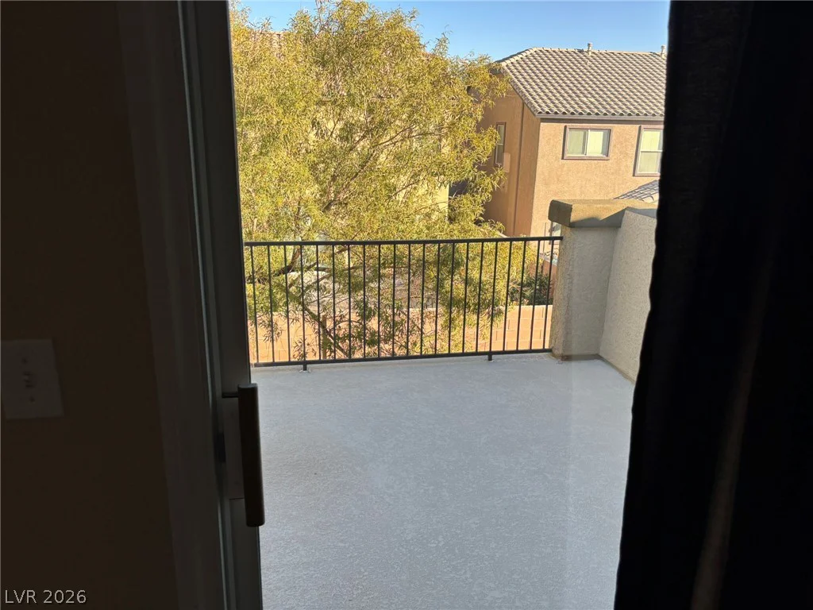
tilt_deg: -16.4
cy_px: 305
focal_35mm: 26
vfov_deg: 53.1
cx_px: 406
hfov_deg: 67.3
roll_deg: -1.7
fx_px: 611
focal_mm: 5.96
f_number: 1.6
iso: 50
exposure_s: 1/495
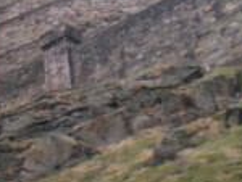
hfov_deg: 17.0
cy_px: -26
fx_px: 798
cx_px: 34
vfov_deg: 12.8
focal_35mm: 114
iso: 64
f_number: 3.1
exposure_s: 1/78.7
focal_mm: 6.3
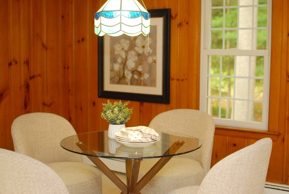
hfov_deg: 37.8
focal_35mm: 52
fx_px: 422
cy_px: 97
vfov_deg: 25.8
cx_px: 144
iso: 800
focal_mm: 35
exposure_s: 1/100
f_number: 2.5
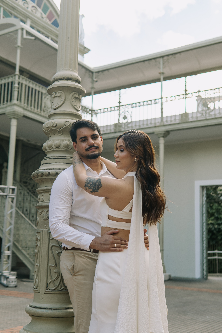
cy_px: 166
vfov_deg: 43.6
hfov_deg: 29.9
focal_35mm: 45
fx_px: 416
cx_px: 111
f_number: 2.5
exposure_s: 1/250
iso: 100
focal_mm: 30
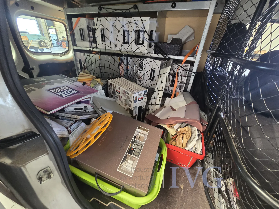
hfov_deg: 106.2
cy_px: 104
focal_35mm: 13
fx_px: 105
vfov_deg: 89.9
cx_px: 140
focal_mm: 2.2
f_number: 2.2
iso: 320
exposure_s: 1/50
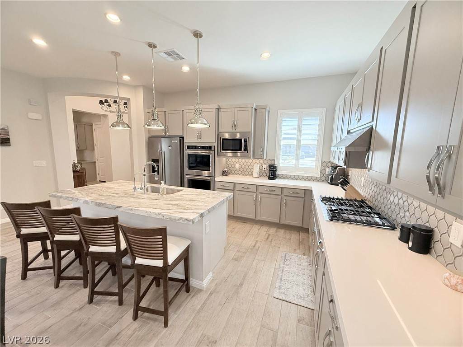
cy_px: 174
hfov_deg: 102.1
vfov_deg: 85.7
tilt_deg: -8.0
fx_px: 187
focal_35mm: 14
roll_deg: -1.1
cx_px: 232
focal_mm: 2.22
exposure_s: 1/120
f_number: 2.2
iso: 200
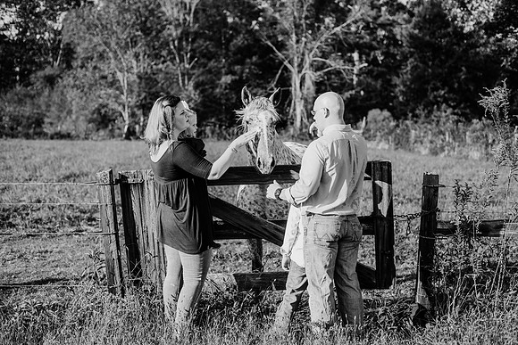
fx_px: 720
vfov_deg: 27.0
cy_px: 172
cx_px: 259
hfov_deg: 39.6
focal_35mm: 50
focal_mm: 50
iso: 200
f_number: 2.8
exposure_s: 1/1250
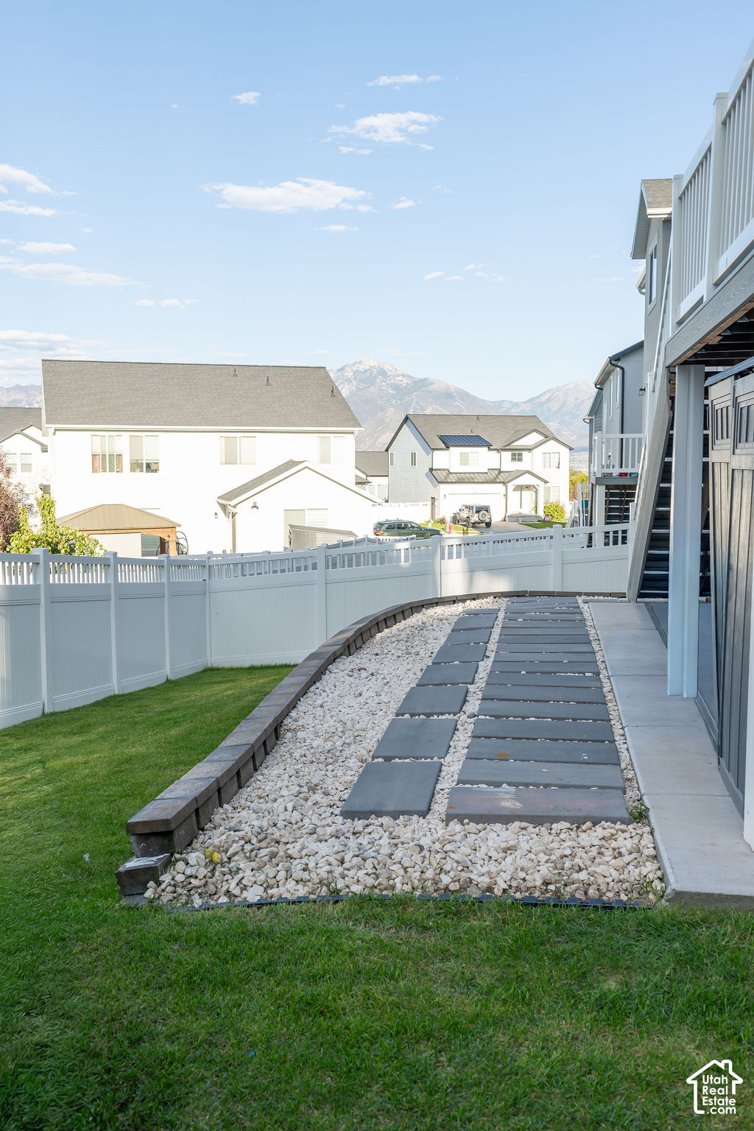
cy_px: 566
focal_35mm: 35
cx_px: 377
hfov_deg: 37.9
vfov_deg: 54.4
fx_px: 1099
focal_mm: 35
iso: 100
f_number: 7.1
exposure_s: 1/250
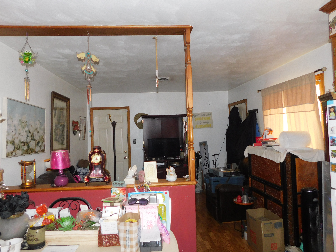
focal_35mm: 24
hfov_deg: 71.6
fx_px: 233
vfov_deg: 56.8
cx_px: 170
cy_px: 121
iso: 200
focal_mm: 4
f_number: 3
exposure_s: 1/30
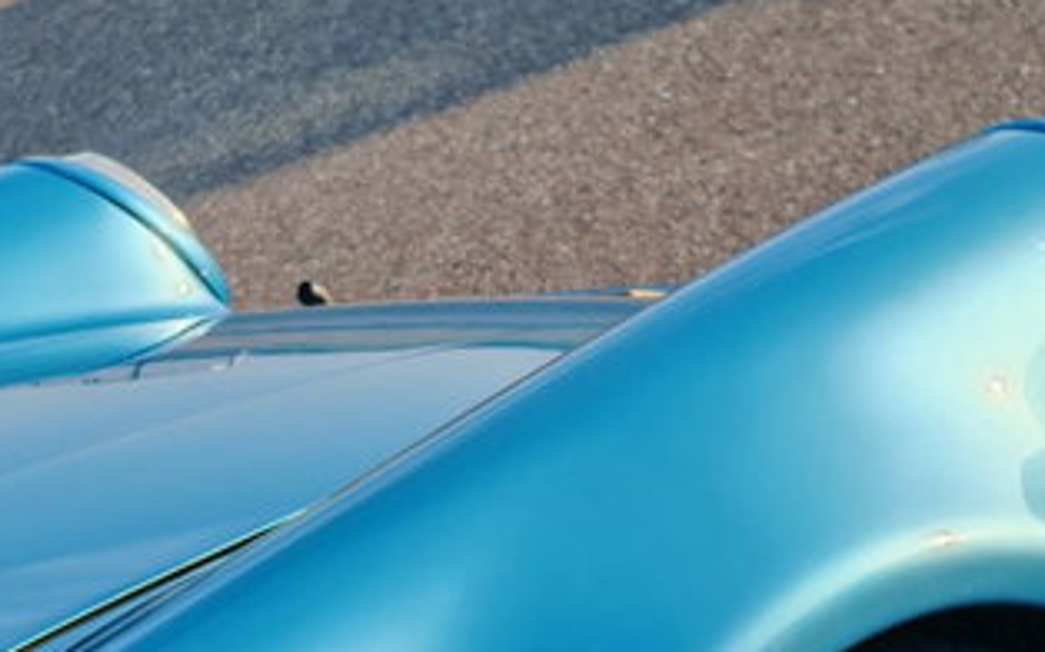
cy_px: 712
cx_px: 333
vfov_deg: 9.6
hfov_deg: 15.4
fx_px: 3843
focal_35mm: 135
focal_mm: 5.4
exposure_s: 1/700
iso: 50
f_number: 1.6
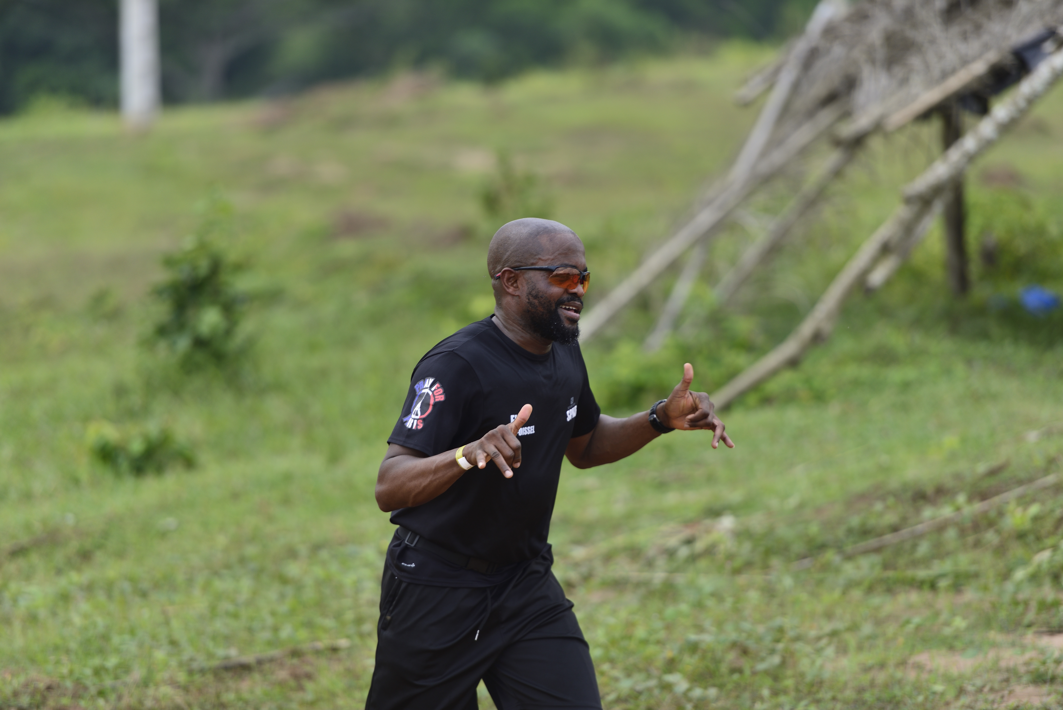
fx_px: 5907
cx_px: 532
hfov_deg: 10.3
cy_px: 355
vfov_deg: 6.9
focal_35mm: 200
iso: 125
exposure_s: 1/800
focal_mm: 200
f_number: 2.8
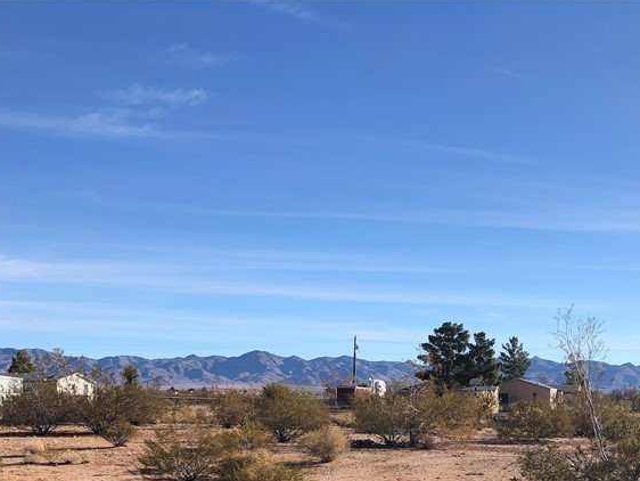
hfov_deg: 37.4
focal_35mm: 51
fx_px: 943
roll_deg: +0.1
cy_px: 434
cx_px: 375
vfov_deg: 27.5
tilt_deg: -3.9
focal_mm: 4
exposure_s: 1/2208
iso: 20
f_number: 1.8
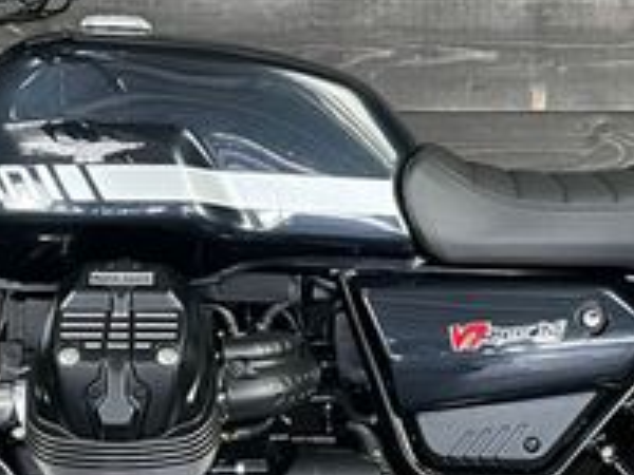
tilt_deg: -3.3
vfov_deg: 17.8
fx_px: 1520
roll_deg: +0.8
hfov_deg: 23.6
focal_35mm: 83
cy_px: 294
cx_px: 288
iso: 400
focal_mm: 4.2
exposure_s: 1/50
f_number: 1.6
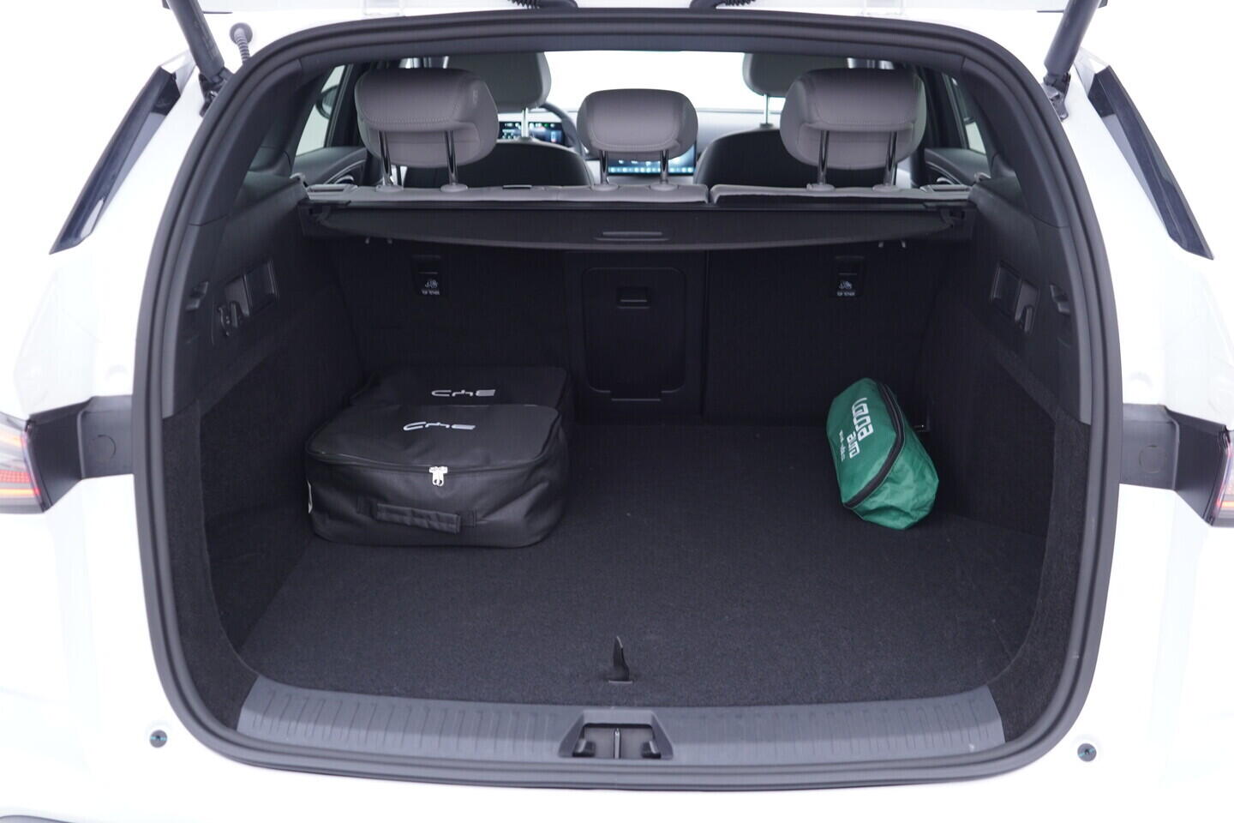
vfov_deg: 36.9
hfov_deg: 53.1
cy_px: 412
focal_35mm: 36
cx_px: 617
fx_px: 1234
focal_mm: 24
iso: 320
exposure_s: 1/40
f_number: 2.8
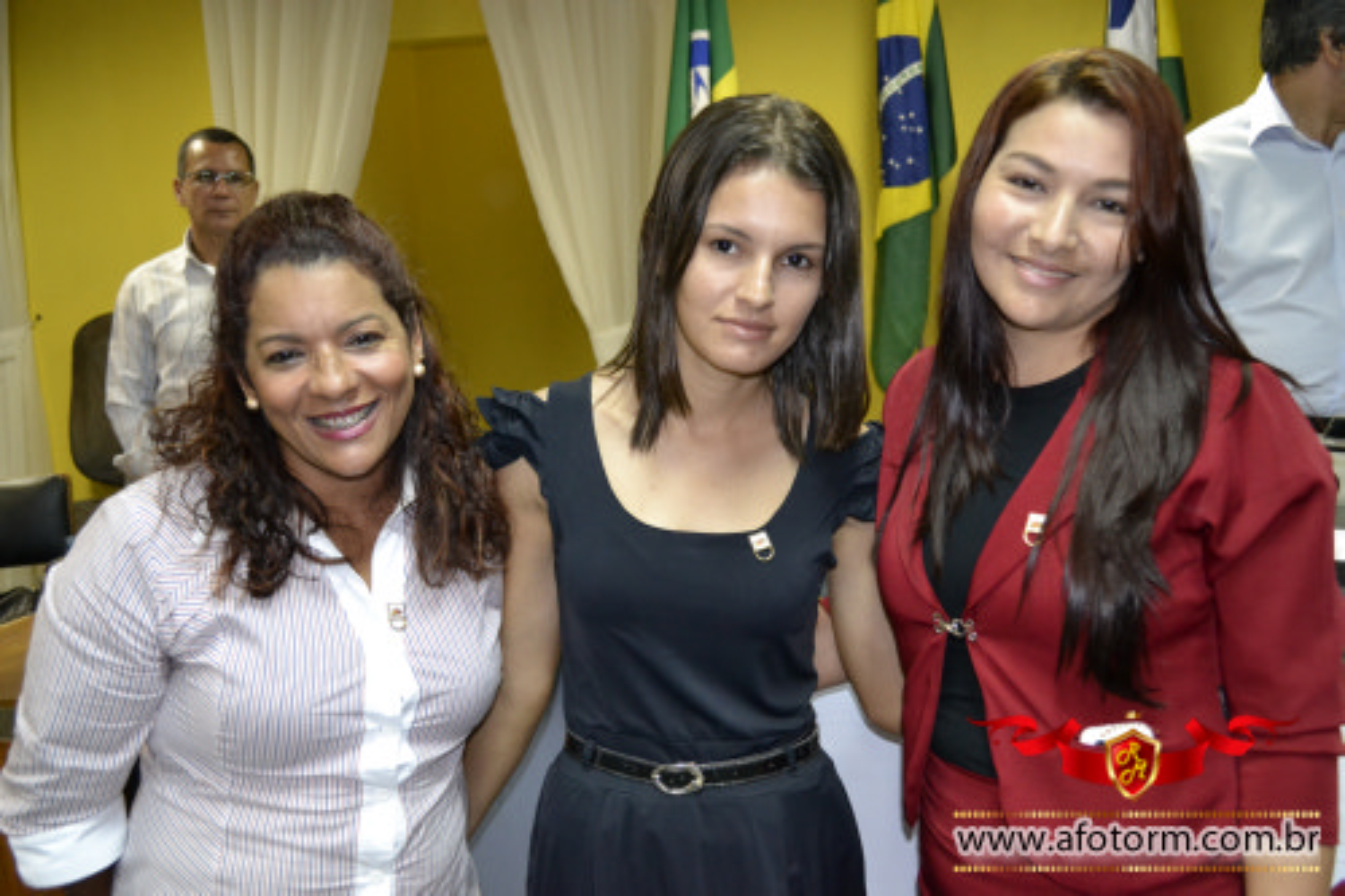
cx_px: 672
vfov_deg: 36.8
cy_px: 448
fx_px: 1344
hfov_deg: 53.1
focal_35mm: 36
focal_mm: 24
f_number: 4
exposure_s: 1/60
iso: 2500
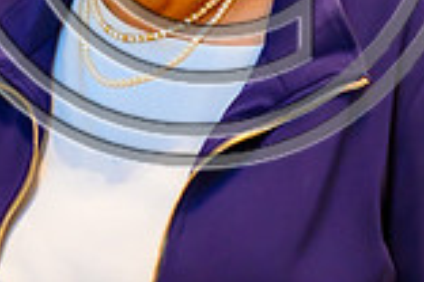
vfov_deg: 3.5
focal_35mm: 390
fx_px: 4593
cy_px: -91
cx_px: 193
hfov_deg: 5.3
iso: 1100
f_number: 1.4
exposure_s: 1/100
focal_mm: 105
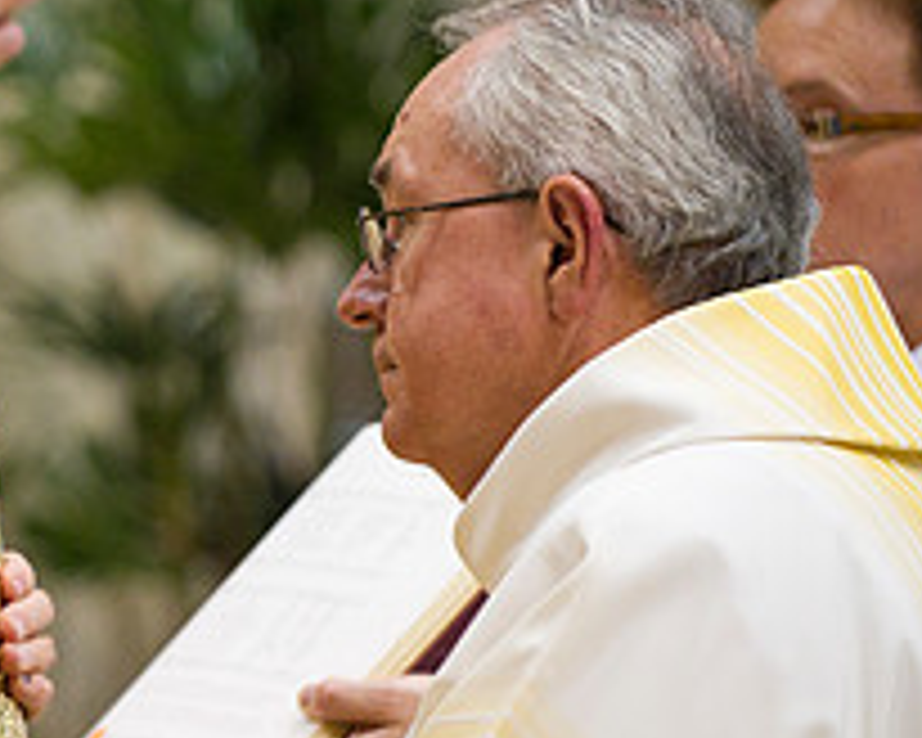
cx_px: -234
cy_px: 356
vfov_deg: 4.2
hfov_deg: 5.2
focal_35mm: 372
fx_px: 10151
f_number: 2.8
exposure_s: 1/160
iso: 2000
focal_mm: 140
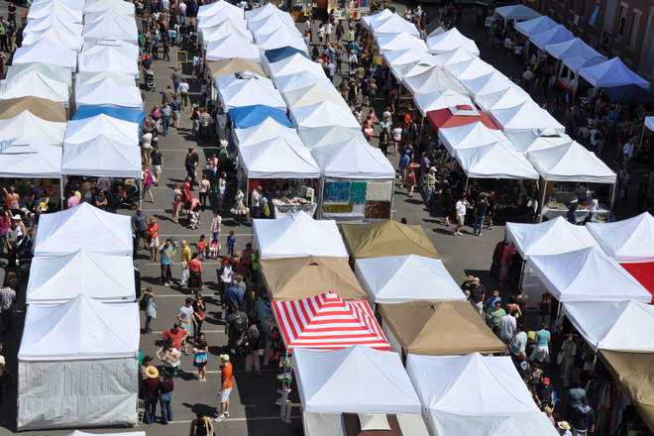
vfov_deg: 22.6
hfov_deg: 33.4
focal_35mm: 60
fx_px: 1090
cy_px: 218
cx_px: 327
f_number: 11
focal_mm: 40
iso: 200
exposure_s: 1/500
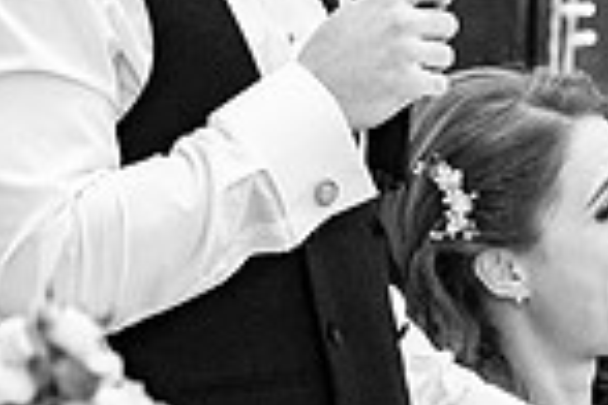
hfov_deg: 3.5
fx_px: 9812
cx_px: 590
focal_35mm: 581
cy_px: 257
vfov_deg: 2.4
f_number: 2.8
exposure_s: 1/160
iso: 1250
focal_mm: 87.1
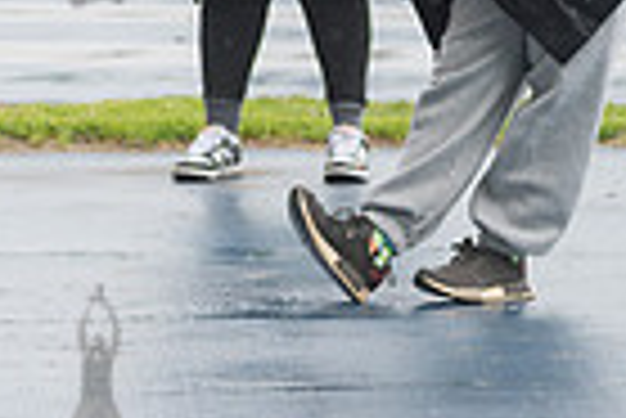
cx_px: 95
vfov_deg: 2.6
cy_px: -74
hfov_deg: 3.9
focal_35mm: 522
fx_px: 9086
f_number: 4
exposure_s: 1/800
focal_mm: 125
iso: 400
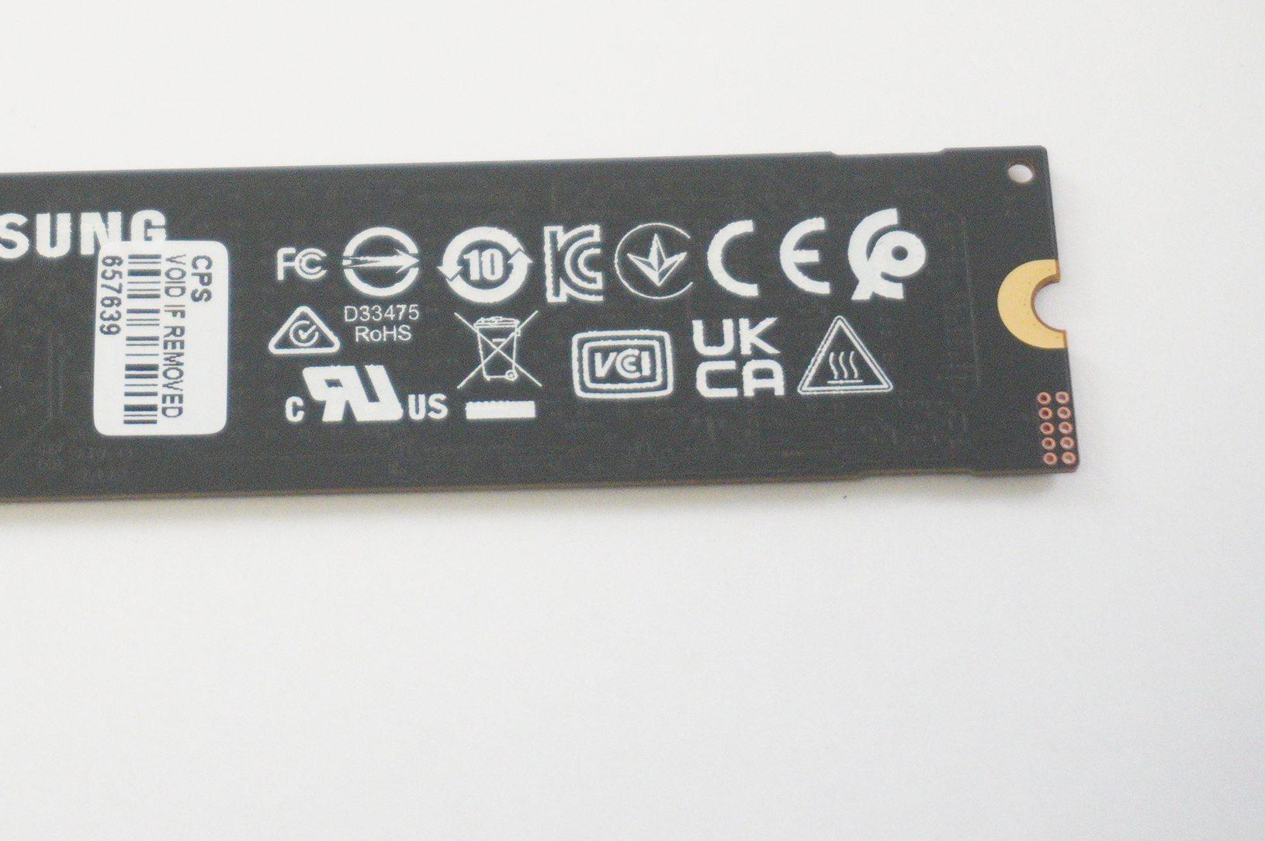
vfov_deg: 11.9
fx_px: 4038
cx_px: 393
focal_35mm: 115
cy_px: 334
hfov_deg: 17.7
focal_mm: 50
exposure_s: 1/250
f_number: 5.6
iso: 6400
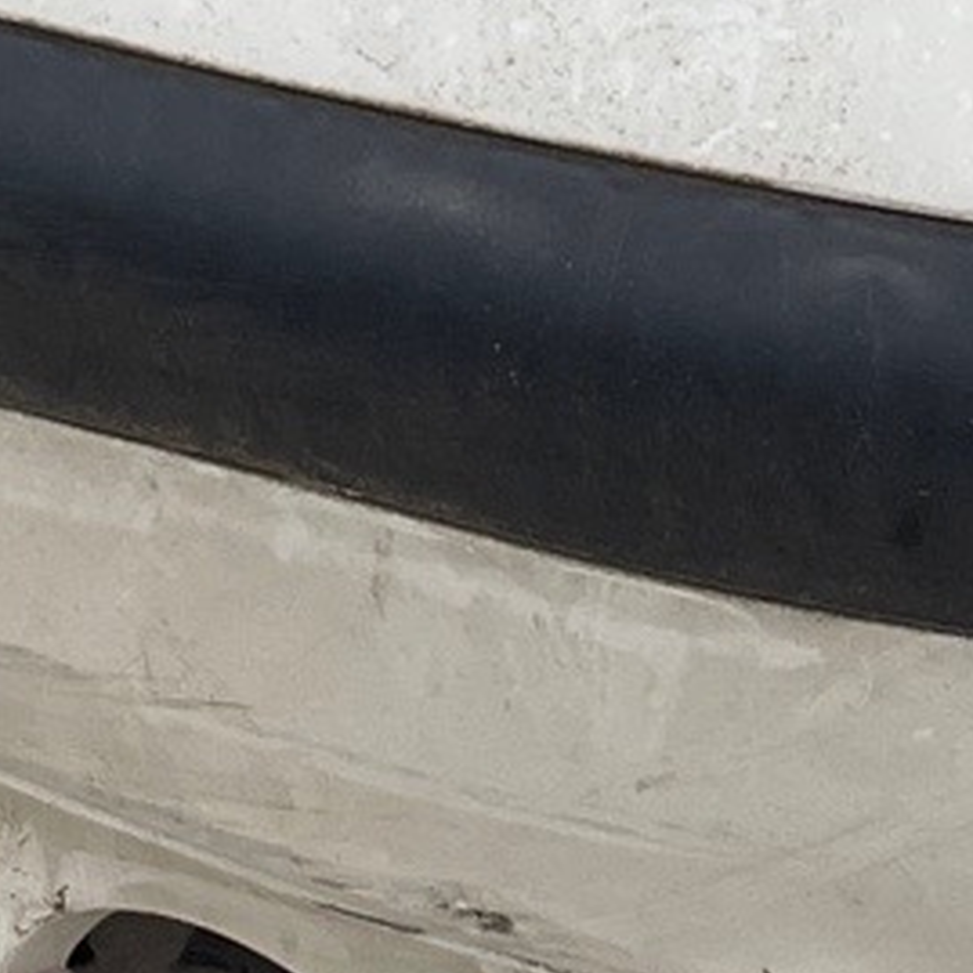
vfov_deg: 9.6
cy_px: -1262
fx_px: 5215
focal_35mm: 164
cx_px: 141
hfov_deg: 10.6
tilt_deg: -18.1
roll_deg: +1.1
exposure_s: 1/454
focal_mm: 4.2
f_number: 1.6
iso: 32
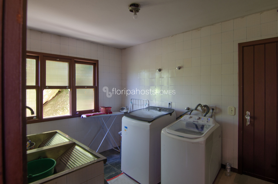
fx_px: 150
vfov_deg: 63.0
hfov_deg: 85.5
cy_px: 92
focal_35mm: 20
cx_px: 139
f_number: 5
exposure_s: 1/6
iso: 100
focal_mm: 13
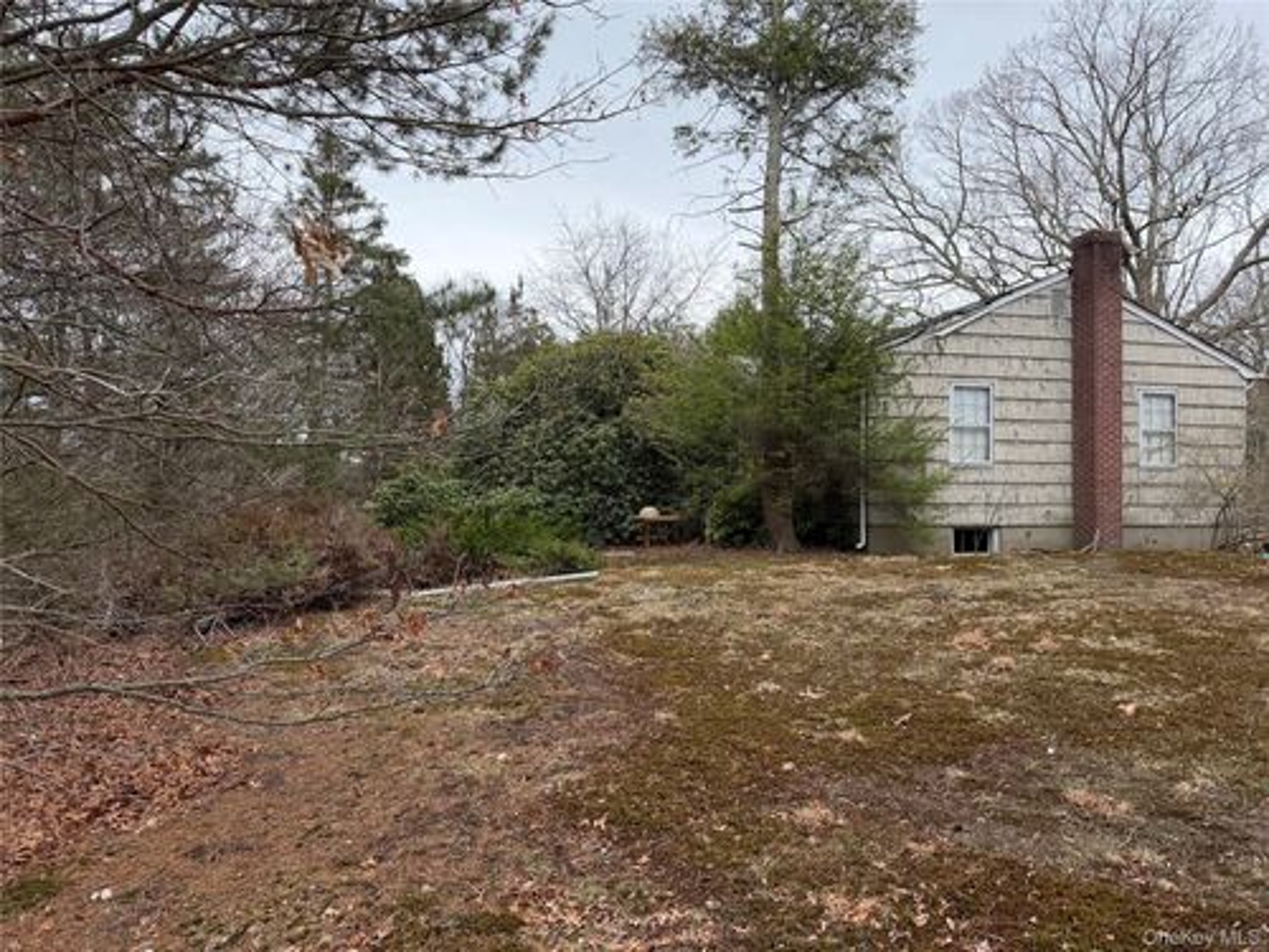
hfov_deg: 71.6
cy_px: 476
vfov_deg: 56.8
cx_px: 634
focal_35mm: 24
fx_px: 880
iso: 100
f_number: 1.78
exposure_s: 1/1122
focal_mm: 6.76
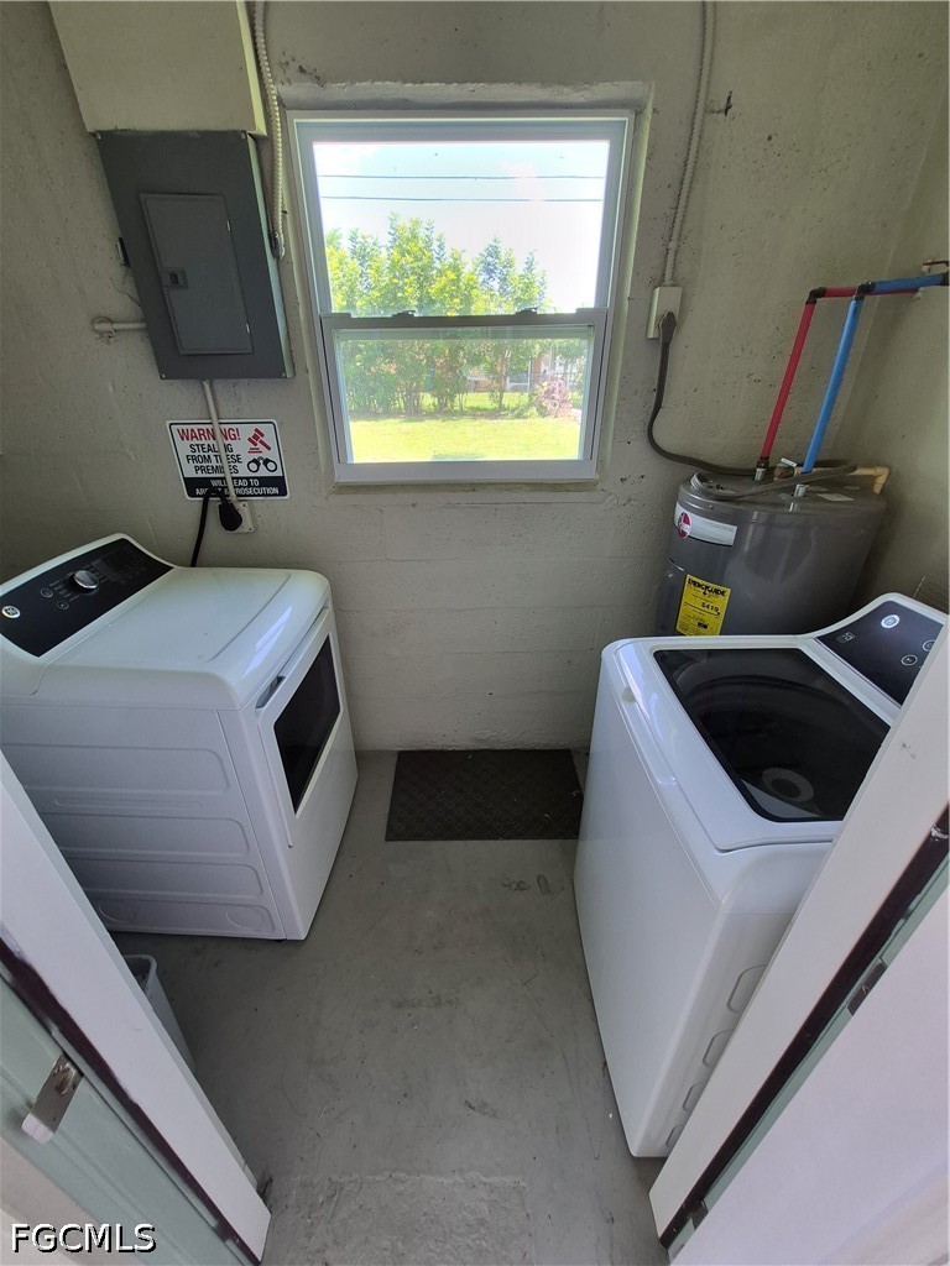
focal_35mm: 13
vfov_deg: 106.2
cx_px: 475
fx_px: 476
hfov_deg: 89.9
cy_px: 633
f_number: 2.2
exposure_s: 1/60
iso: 100
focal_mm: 1.74
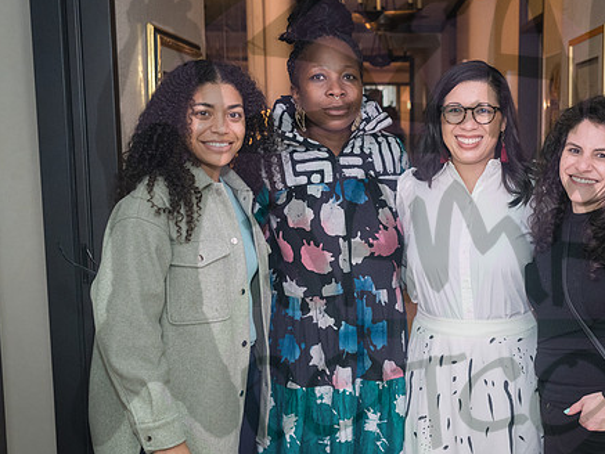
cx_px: 422
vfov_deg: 30.3
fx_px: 839
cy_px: 238
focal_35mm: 48
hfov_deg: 39.0
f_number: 4
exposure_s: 1/200
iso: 2500
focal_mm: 35
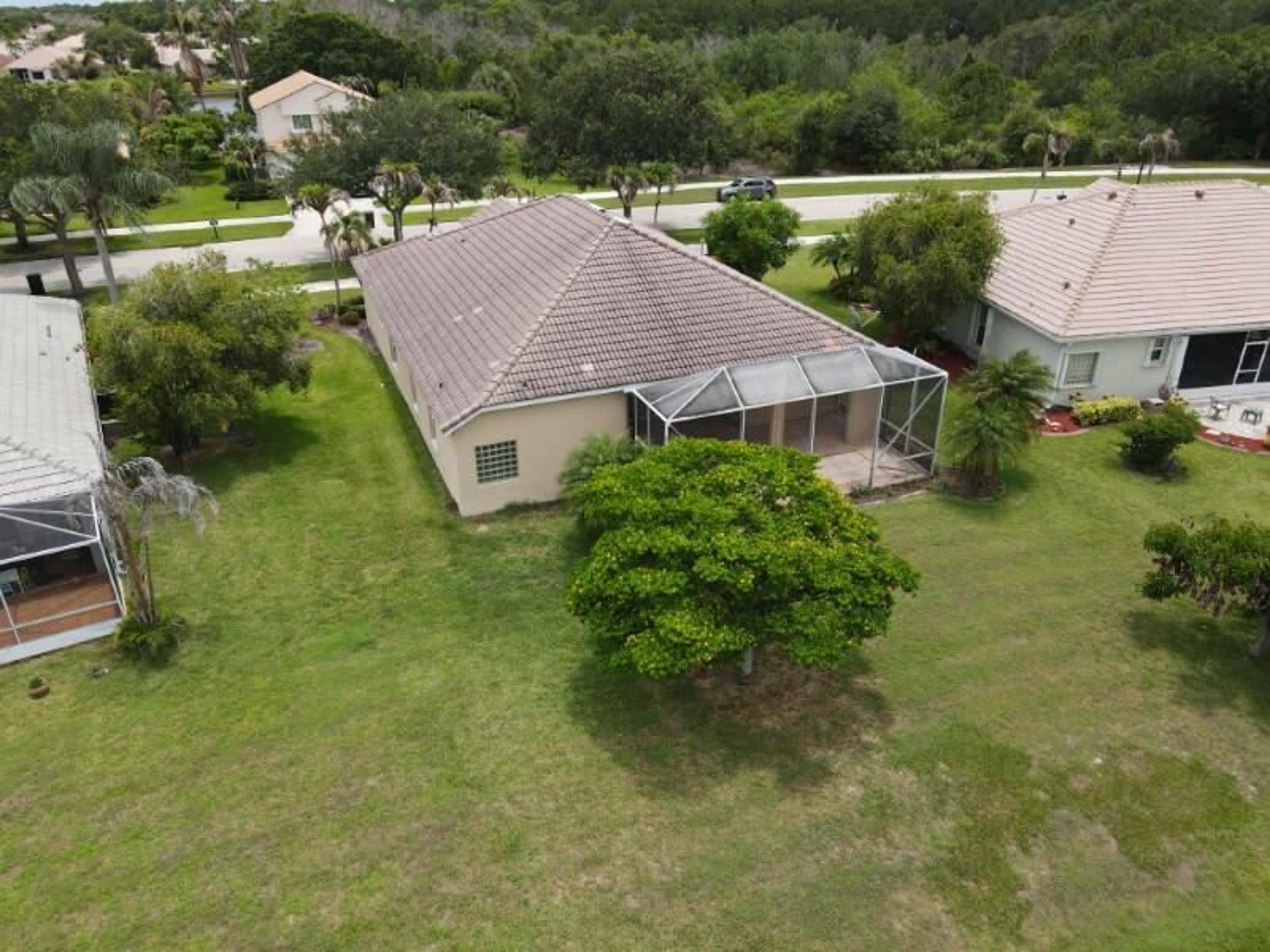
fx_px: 881
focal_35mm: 24
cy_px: 476
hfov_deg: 71.6
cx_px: 635
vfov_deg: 56.8
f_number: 2.8
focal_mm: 4.5
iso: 100
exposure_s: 1/500
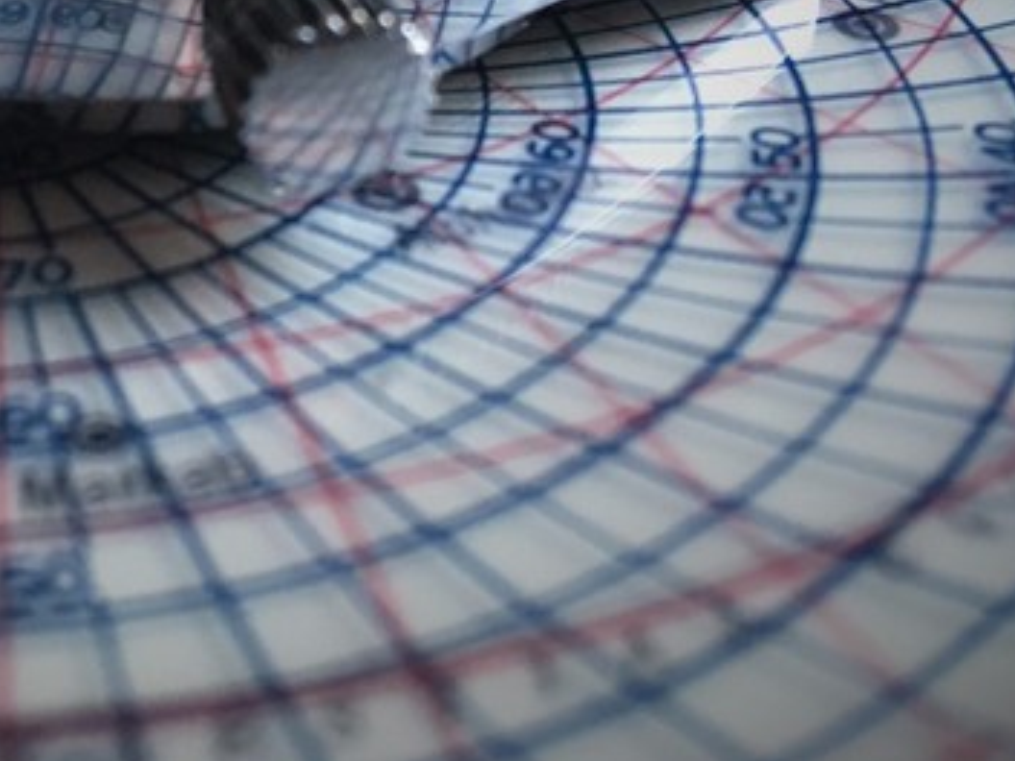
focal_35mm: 66
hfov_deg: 28.3
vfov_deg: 21.3
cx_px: 110
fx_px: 1935
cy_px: -40
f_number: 2.2
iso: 200
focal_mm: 4.15
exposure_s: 1/20
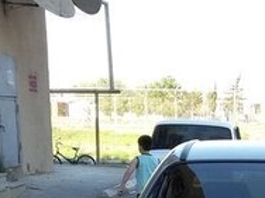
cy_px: 314
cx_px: 310
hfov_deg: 17.3
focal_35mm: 109
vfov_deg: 12.8
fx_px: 834
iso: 50
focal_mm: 3.3
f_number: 2.2
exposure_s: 1/226
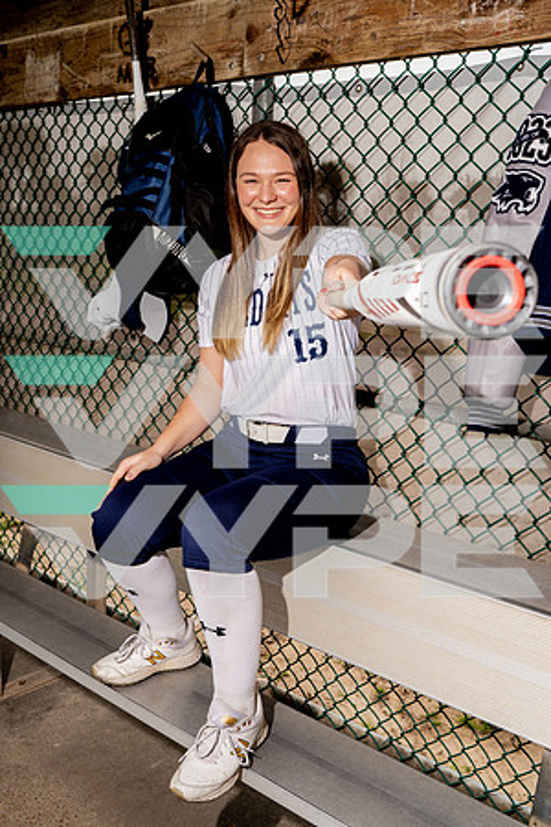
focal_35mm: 35
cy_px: 414
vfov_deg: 54.4
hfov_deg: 37.9
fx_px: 803
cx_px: 276
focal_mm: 35
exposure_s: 1/250
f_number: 8
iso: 125
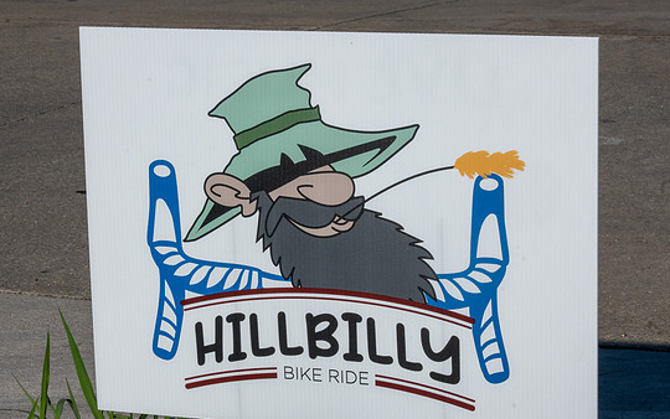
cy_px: 283
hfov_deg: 15.4
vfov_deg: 9.6
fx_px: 2484
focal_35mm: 136
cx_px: 322
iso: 200
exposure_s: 1/200
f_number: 22
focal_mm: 70
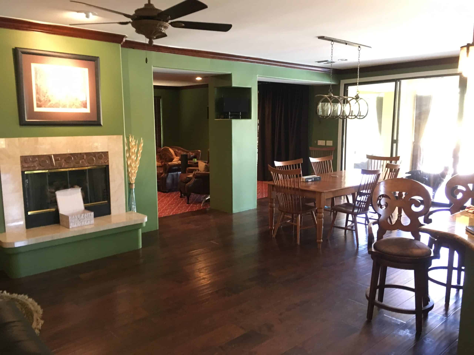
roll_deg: +0.5
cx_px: 237
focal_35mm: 29
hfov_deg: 61.7
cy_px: 178
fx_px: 397
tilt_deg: -5.9
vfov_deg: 48.2
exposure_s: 1/15
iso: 200
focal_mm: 4.15
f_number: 2.2
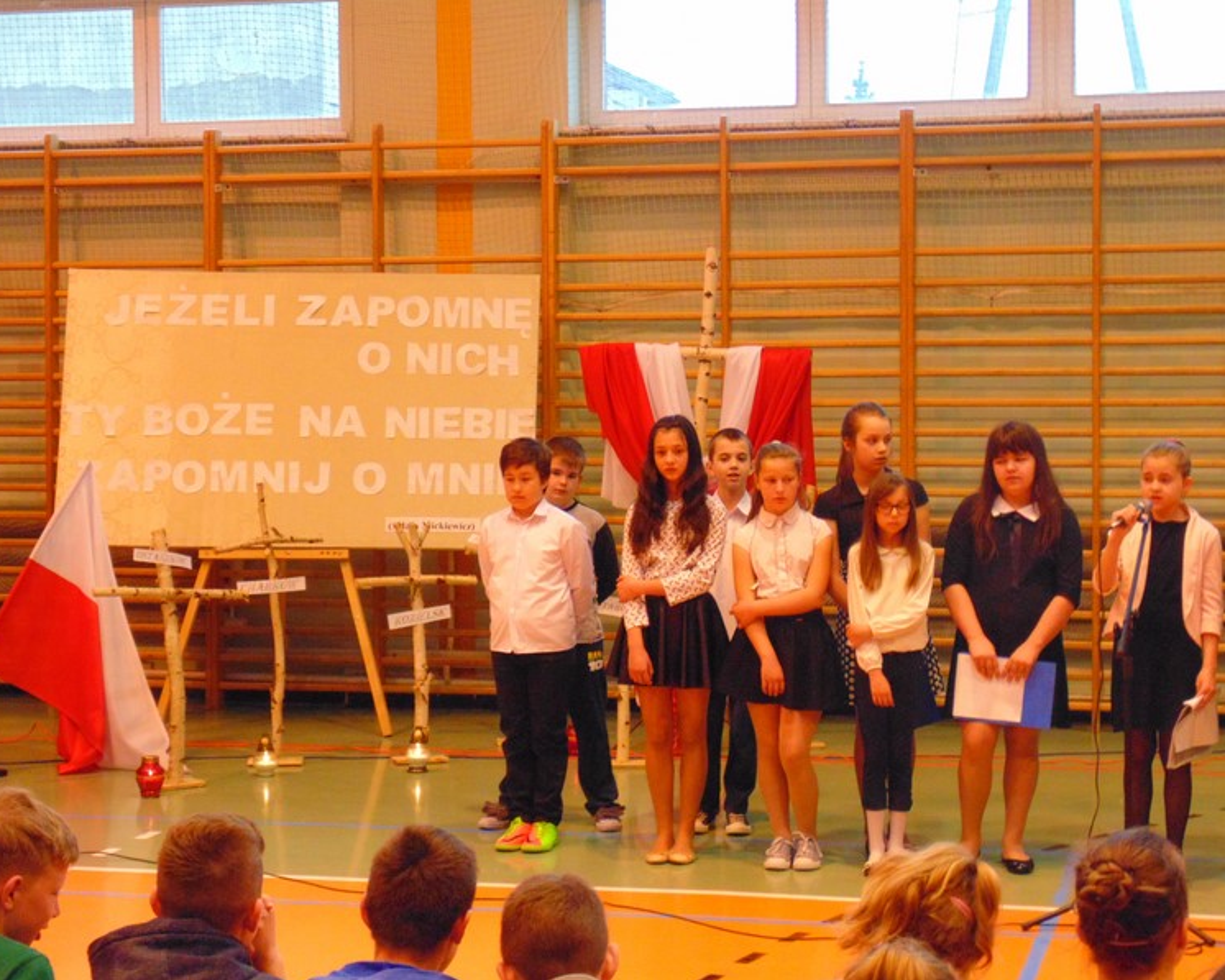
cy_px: 491
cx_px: 634
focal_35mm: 68
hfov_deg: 27.9
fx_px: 2466
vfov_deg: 22.5
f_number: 4.1
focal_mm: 11.7
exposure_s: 1/25
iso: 400
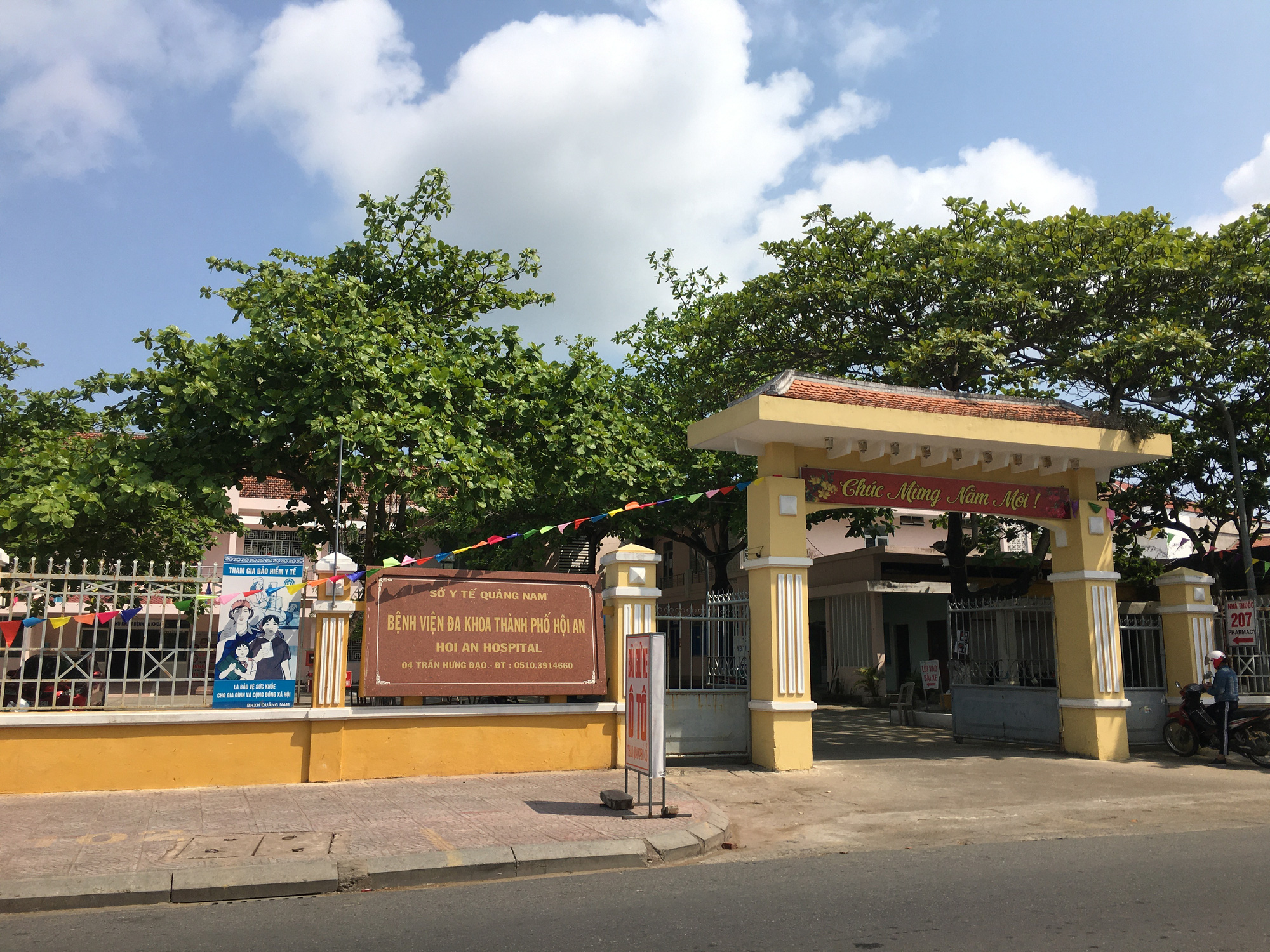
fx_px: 1064
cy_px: 476
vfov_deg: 48.2
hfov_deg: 61.7
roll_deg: -0.7
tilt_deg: +10.9
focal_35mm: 29
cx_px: 635
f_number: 2.2
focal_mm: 4.15
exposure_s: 1/2331
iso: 25
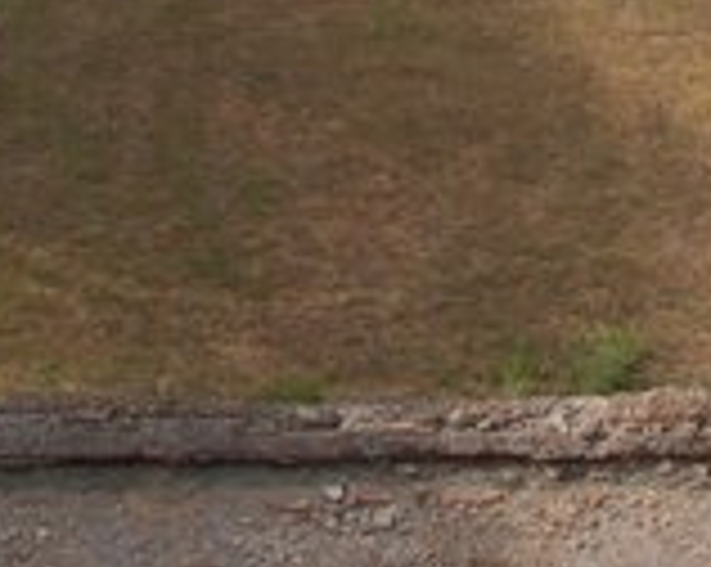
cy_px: -439
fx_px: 2627
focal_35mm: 125
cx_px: 315
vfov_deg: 11.5
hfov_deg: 15.4
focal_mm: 14
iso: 200
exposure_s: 1/320
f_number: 9
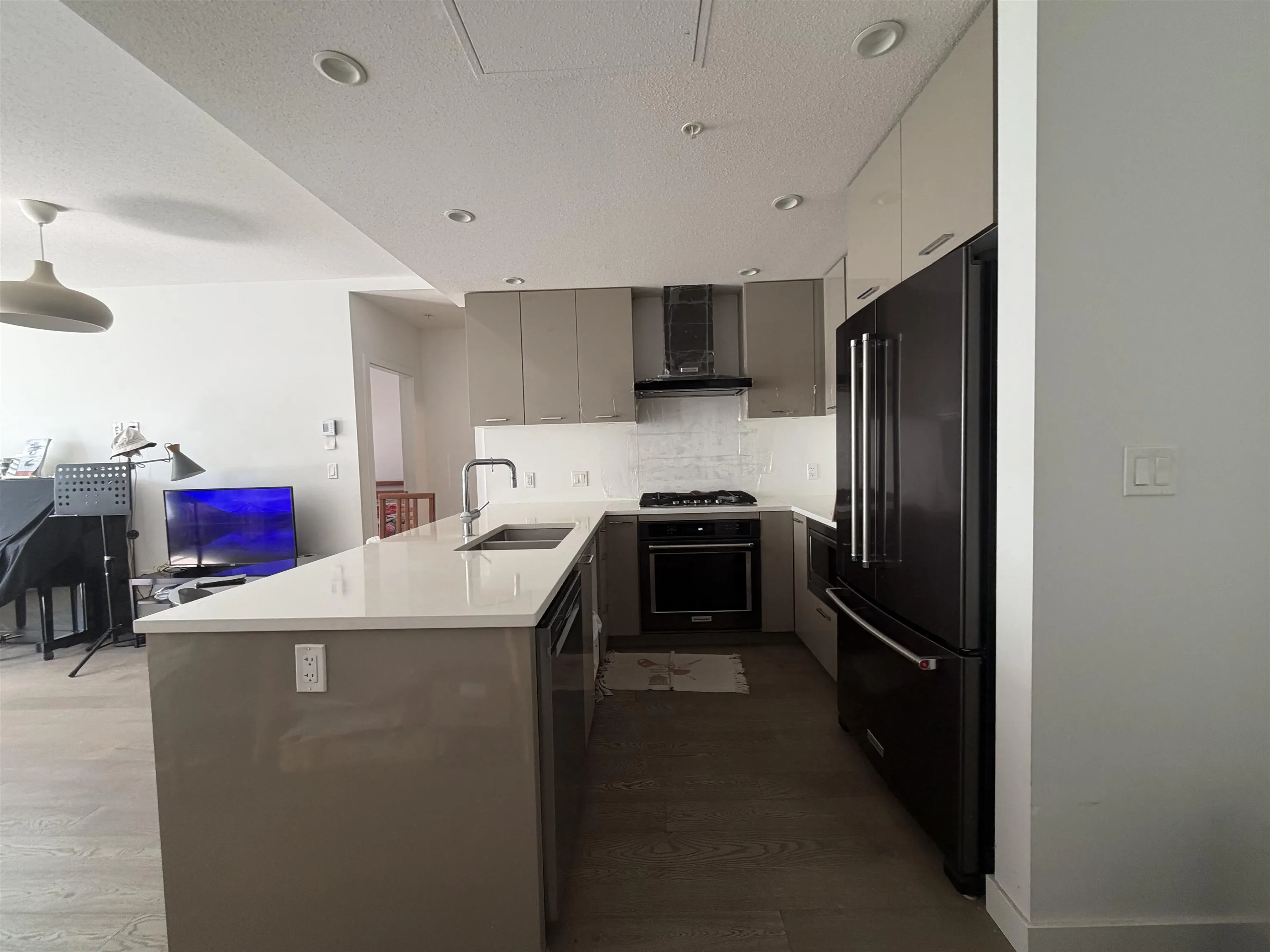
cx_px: 635
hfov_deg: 102.1
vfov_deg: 85.7
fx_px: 514
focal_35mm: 14
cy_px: 476
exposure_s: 1/60
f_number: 2.2
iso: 160
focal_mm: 2.22
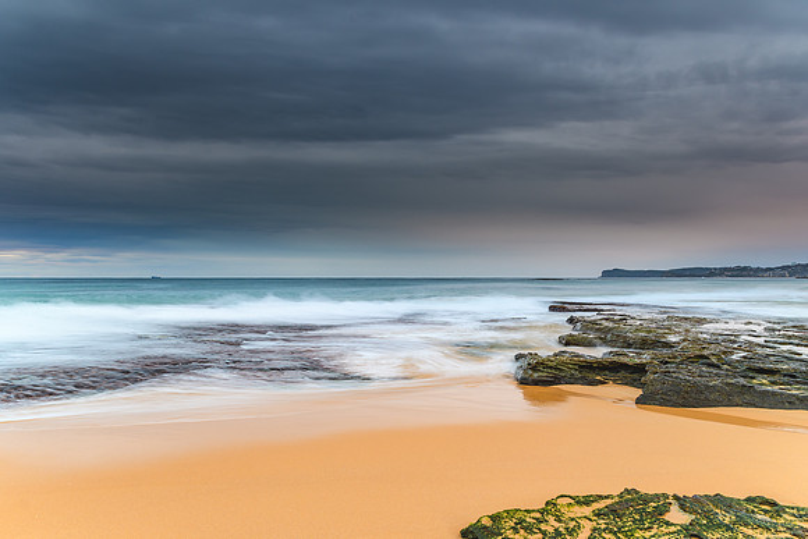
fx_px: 620
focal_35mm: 28
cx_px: 404
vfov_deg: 47.0
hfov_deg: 66.2
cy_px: 270
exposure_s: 1.6
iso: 100
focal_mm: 18
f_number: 8
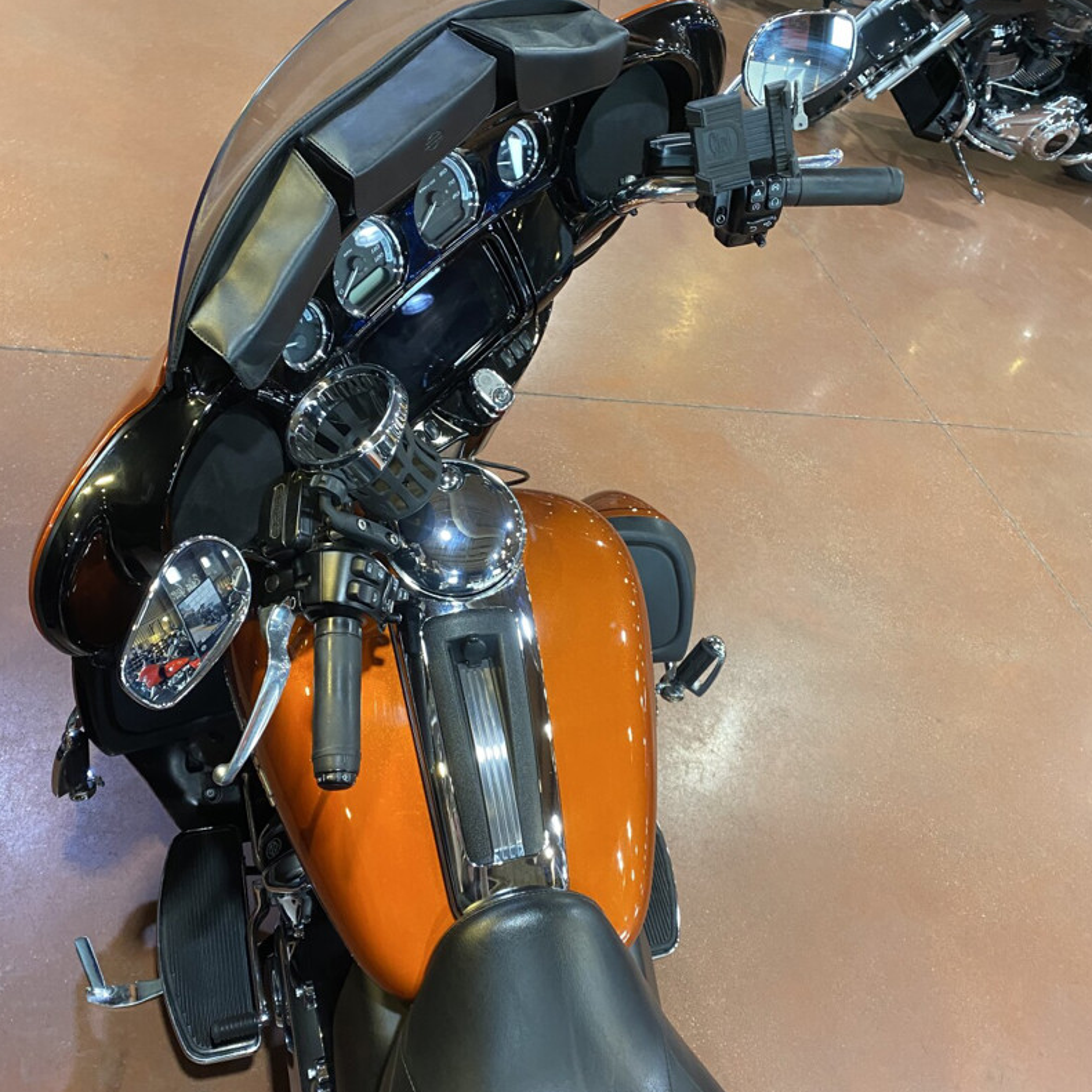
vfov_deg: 52.5
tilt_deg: -40.2
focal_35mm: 31
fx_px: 1106
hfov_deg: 52.5
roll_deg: -24.0
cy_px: 568
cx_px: 545
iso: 250
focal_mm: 4.25
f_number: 1.8
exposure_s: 1/60
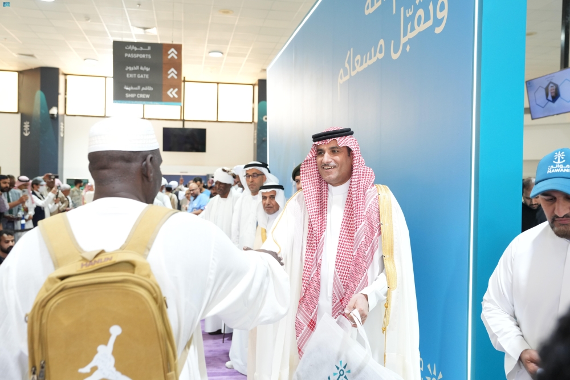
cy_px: 190
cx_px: 285
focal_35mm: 34
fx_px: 538
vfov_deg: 38.9
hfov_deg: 55.8
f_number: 4
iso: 1600
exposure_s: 1/160
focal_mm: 34
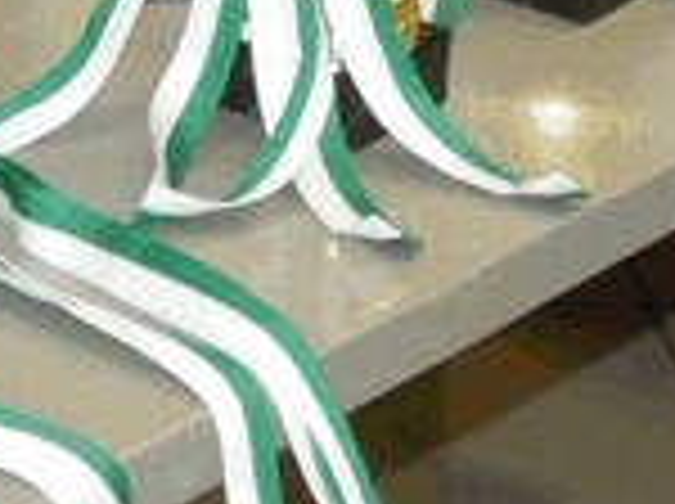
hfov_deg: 7.8
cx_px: -284
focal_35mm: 250
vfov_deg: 5.6
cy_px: -963
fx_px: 4867
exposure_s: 1/60
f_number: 3.6
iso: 800
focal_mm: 7.1
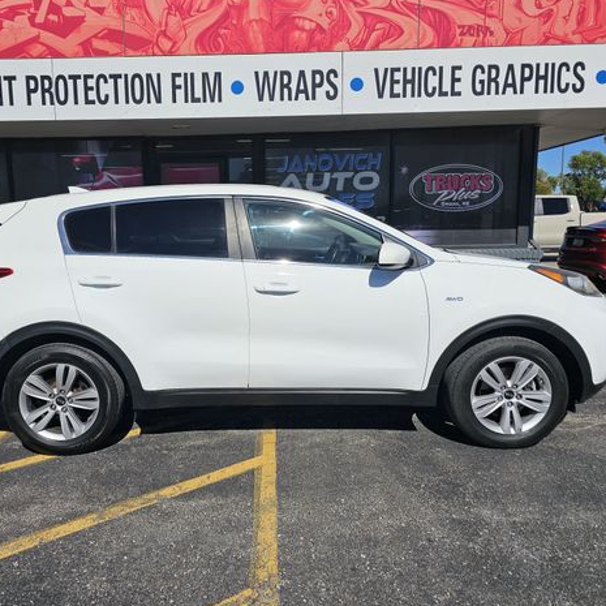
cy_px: 297
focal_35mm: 28
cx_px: 253
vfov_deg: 57.3
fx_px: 555
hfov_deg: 57.0
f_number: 1.7
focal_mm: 6.3
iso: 10
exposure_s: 1/2032
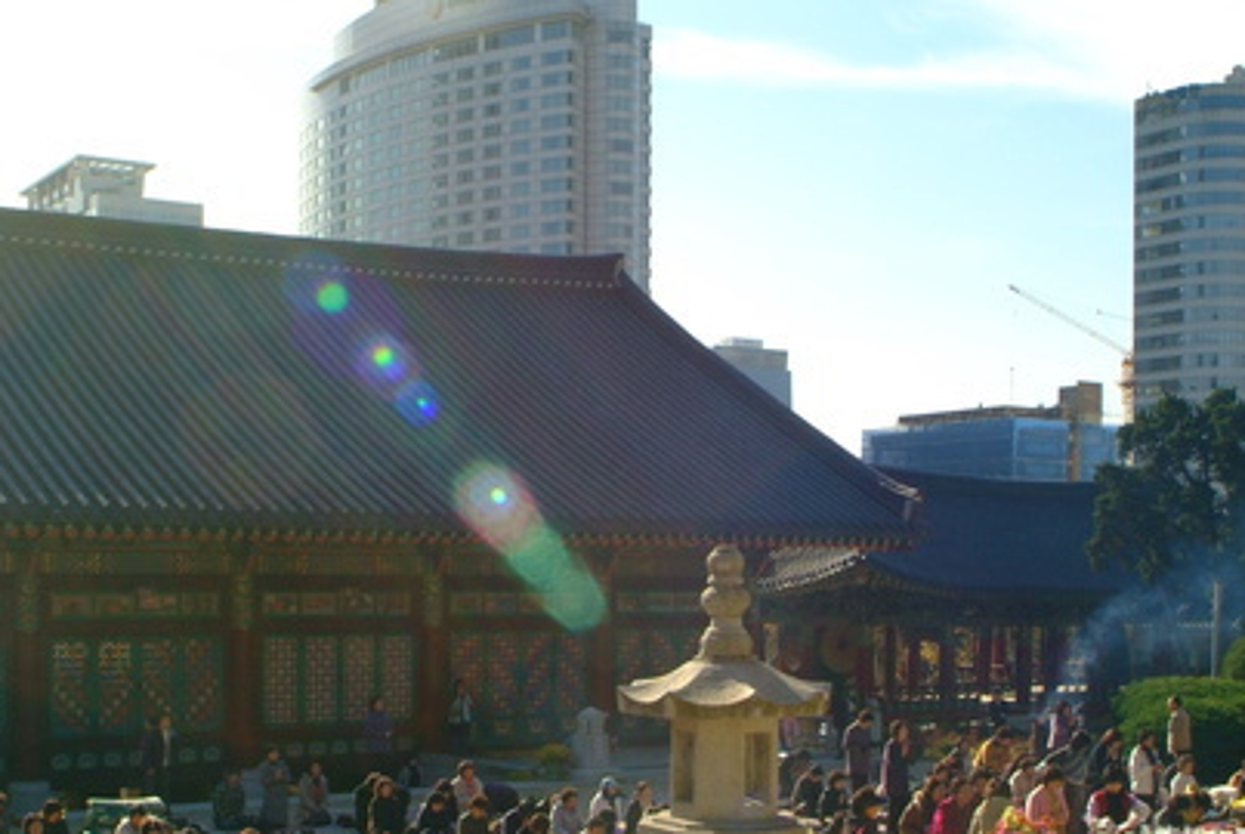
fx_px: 1801
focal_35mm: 52
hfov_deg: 38.1
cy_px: 661
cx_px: 632
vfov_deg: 25.6
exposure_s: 1/180
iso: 400
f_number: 16
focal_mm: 20
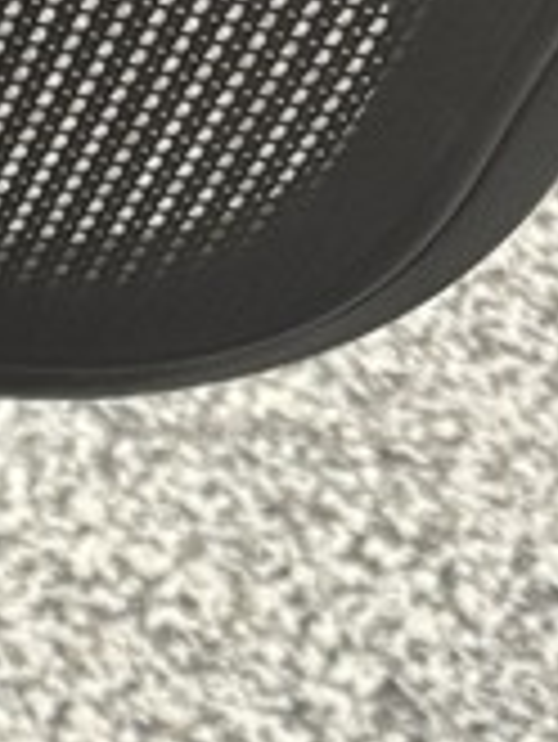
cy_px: 1295
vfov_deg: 12.1
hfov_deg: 8.9
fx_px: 3241
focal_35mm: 151
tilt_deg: -49.8
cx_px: -765
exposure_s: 1/40
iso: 640
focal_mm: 5.96
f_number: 1.6
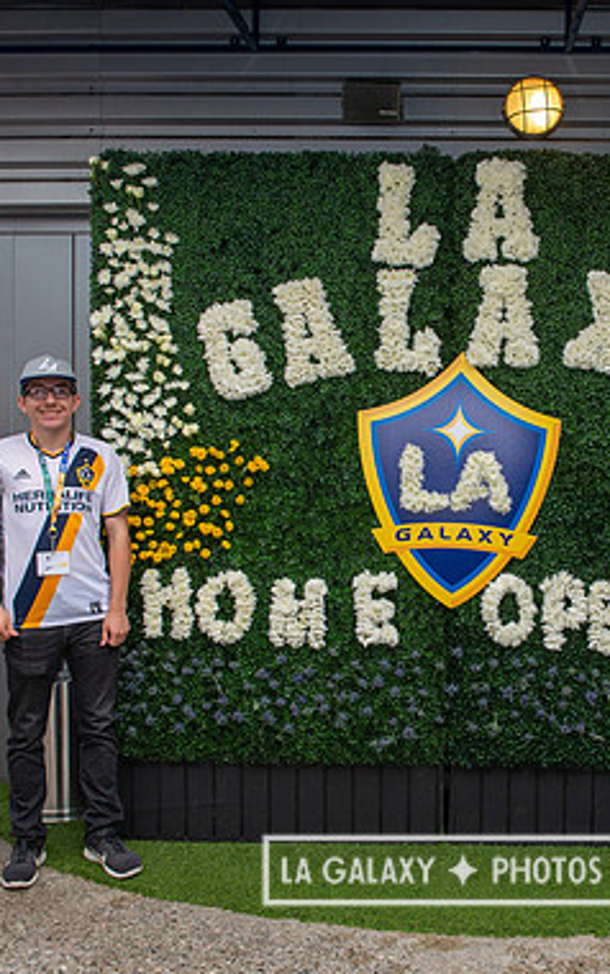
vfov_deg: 47.2
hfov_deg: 30.2
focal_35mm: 42
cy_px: 486
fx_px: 1115
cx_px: 443
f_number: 7.1
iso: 500
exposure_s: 1/200
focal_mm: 27
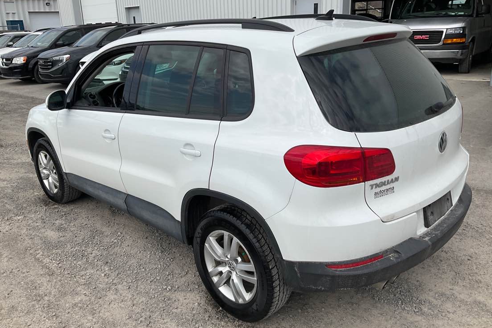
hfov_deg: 60.3
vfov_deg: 42.3
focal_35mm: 31
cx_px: 245
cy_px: 165
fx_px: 424
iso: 25
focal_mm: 3
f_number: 1.8
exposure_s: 1/2320
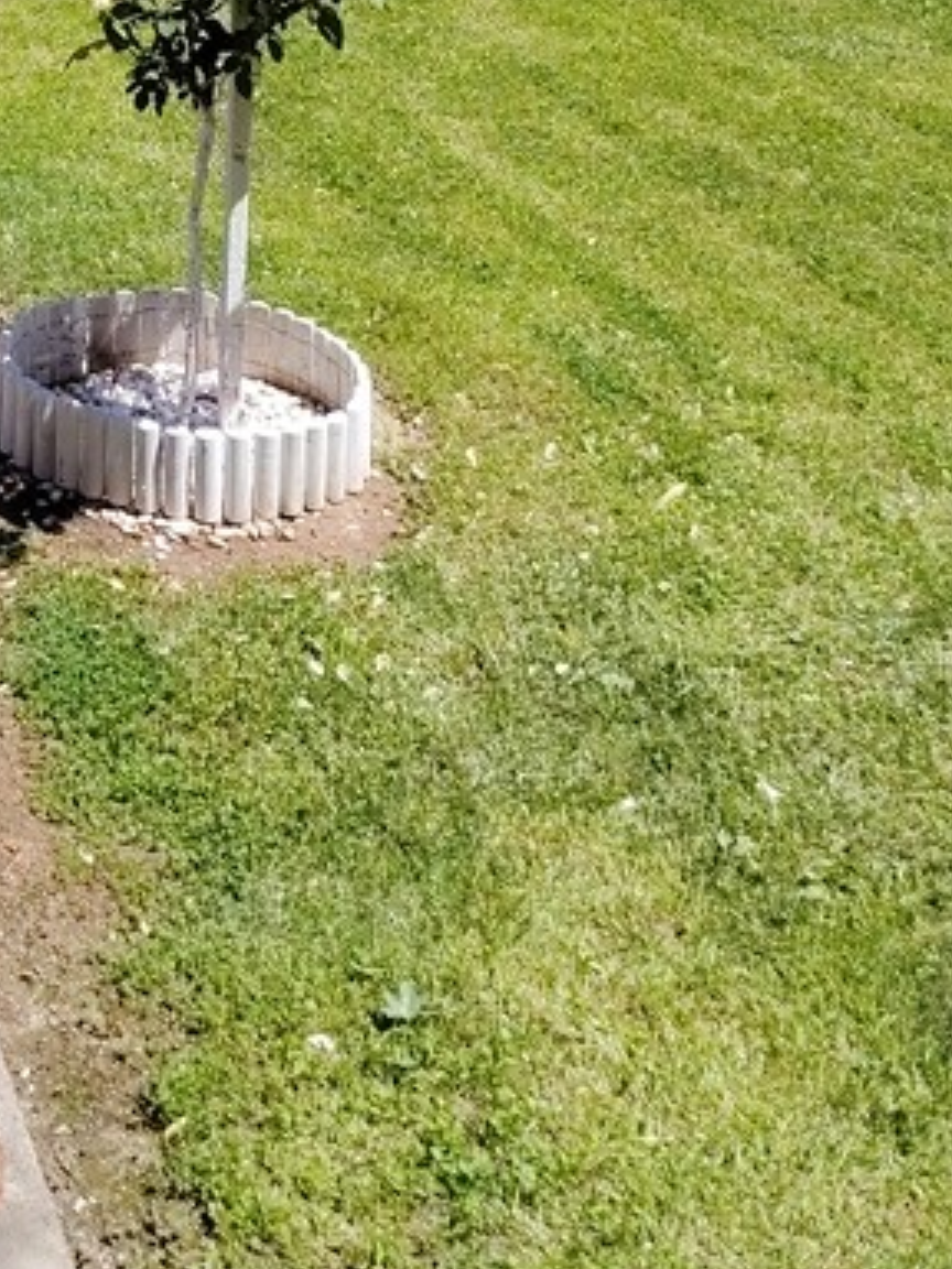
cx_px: -301
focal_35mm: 64
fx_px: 2347
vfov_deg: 27.4
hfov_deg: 20.8
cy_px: -165
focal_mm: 5.25
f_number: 1.75
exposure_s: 1/689
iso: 100
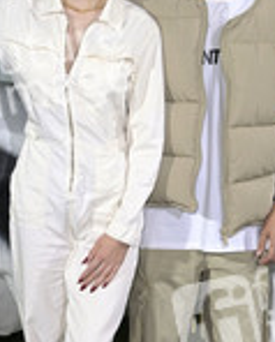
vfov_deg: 19.9
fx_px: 974
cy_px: 194
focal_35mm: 96
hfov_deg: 16.0
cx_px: 81
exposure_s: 1/250
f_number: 5.6
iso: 2500
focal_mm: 38
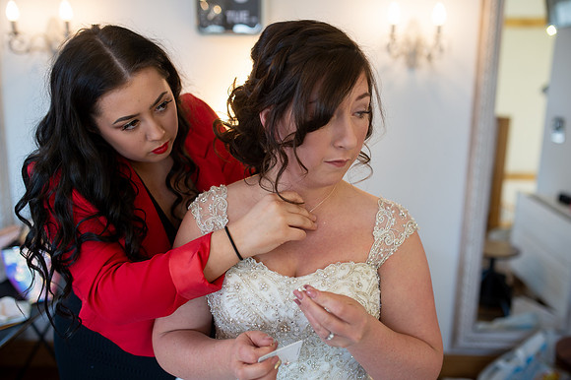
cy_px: 190
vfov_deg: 37.8
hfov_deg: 54.5
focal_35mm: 35
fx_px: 555
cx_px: 286
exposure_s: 1/100
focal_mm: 35
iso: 250
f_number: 2.5
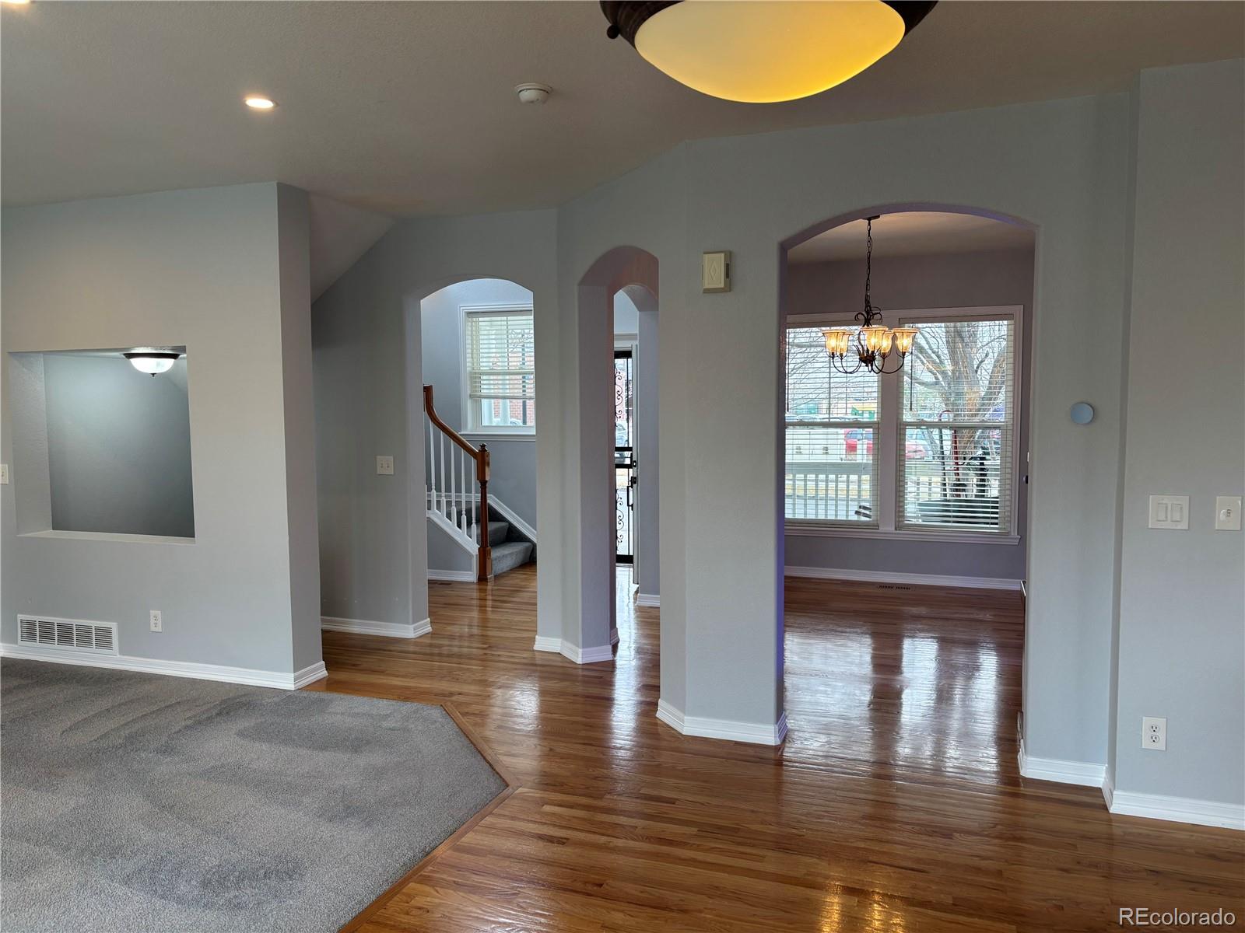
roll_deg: +0.0
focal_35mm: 26
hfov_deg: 67.3
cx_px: 622
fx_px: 935
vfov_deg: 53.1
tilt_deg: -3.9
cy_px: 466
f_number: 1.6
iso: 64
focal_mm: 5.96
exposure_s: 1/120
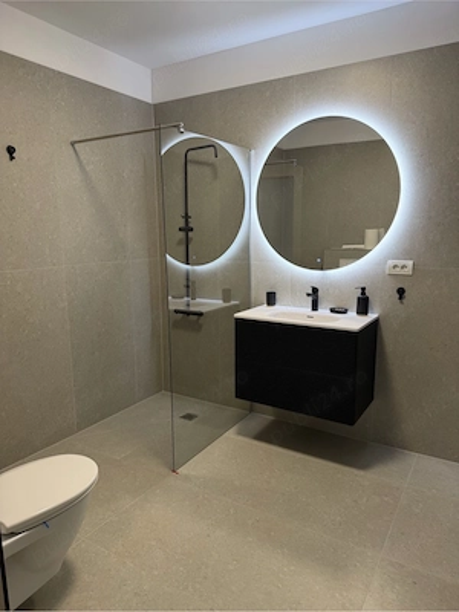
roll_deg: -0.4
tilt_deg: -9.1
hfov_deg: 56.8
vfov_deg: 71.6
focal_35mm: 24
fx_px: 424
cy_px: 306
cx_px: 230
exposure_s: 1/50
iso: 125
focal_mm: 6.76
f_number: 1.78
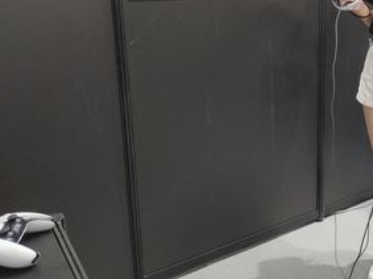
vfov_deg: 30.5
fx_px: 506
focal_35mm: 47
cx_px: 332
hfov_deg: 37.9
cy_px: 78
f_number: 1.75
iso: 2458
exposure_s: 1/50
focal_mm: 4.75
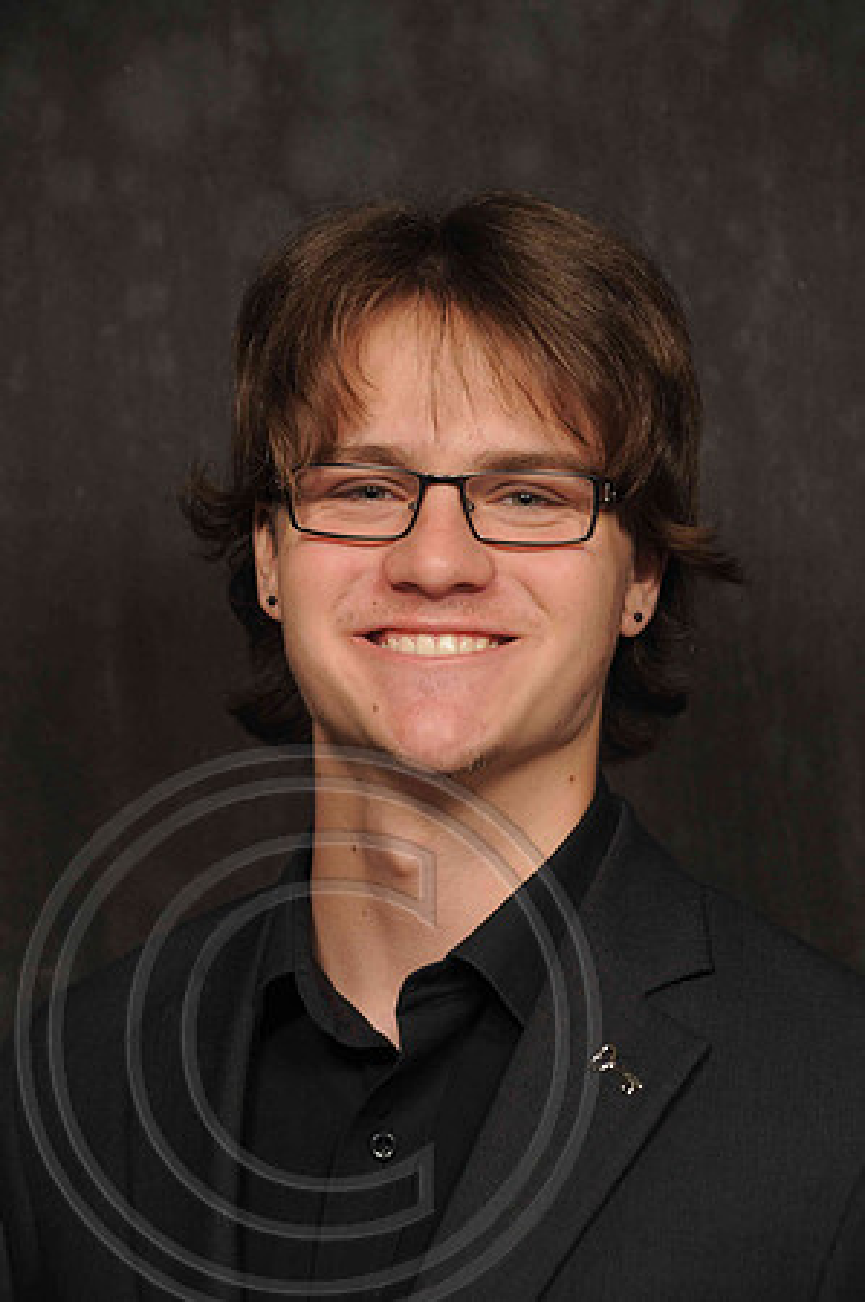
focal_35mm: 128
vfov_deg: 16.1
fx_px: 4606
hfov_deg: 10.7
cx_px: 432
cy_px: 651
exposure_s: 1/60
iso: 200
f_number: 6.3
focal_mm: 85
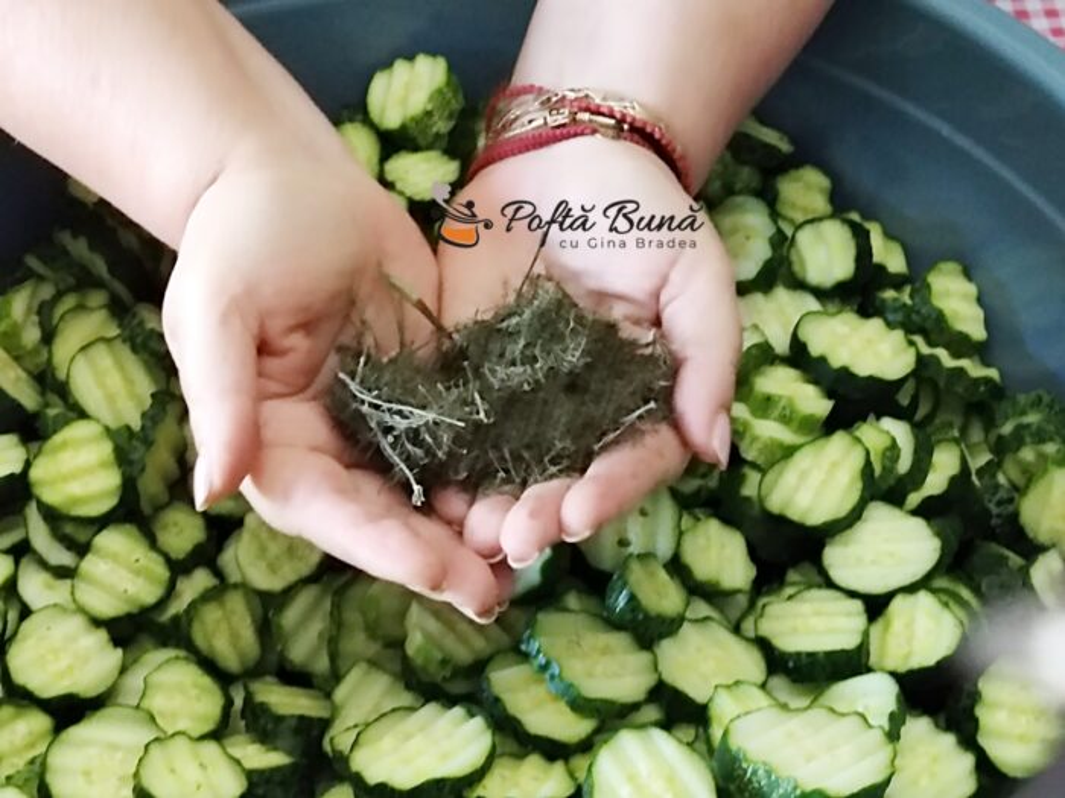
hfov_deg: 16.7
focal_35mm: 118
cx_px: 532
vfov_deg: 12.6
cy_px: 399
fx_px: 3630
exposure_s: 1/25
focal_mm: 5.25
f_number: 1.75
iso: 1056
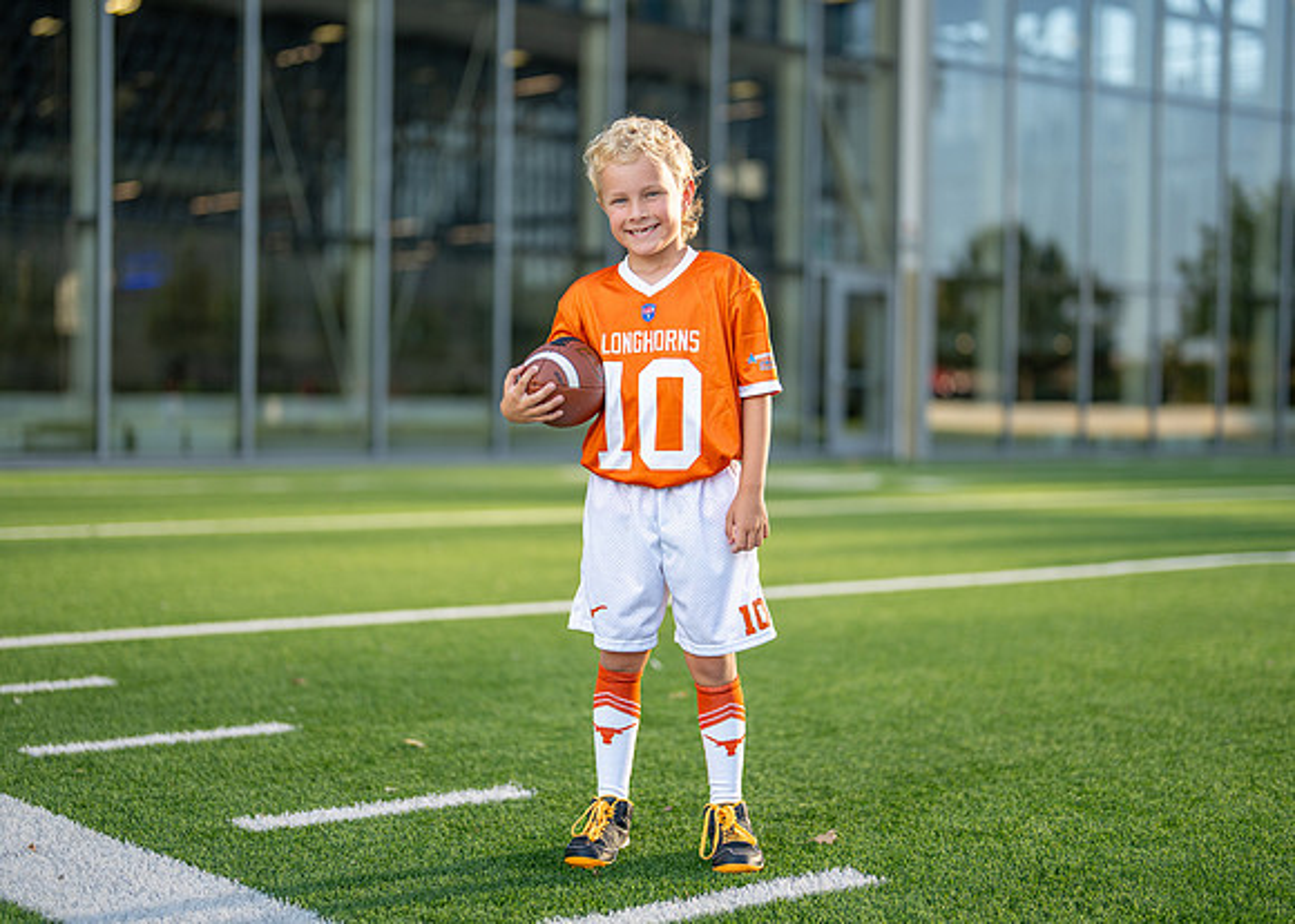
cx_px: 652
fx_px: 2159
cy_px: 448
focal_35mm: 59
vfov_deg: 24.2
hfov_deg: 33.4
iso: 100
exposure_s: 1/2000
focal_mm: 50
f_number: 1.2
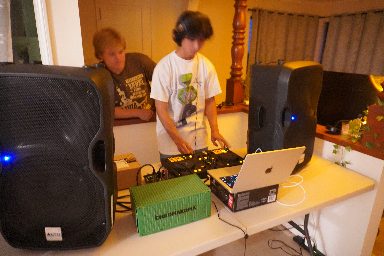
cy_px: 128
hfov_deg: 73.7
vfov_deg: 53.1
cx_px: 192
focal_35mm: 24
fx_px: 256
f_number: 3.5
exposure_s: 1/6
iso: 6400
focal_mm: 16
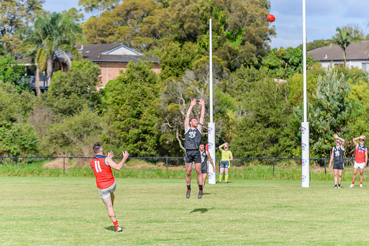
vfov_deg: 7.1
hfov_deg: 10.5
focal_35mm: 195
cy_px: 123
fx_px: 1998
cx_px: 180
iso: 800
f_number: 8
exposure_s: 1/2000
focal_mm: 190
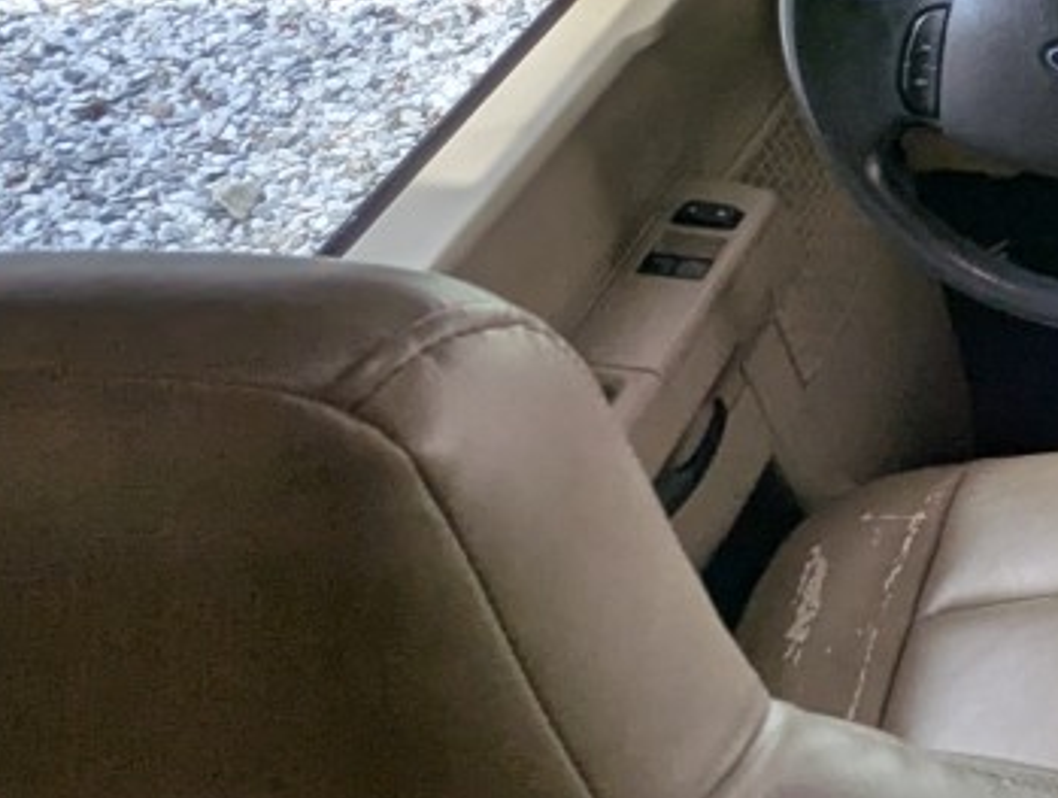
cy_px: 36
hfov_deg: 21.1
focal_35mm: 64
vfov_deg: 22.3
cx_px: 1878
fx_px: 1959
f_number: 2.2
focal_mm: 2.35
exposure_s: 1/176
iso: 49
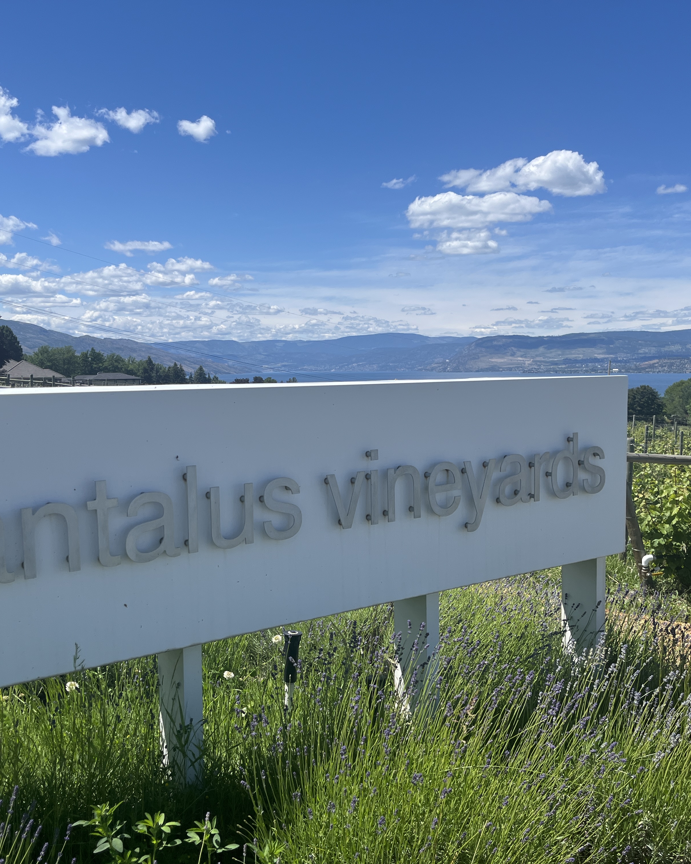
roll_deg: +0.8
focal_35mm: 34
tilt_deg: -3.1
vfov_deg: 52.8
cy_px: 433
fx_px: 869
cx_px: 348
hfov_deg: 43.4
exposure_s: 1/4651
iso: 50
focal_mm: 5.1
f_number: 1.6
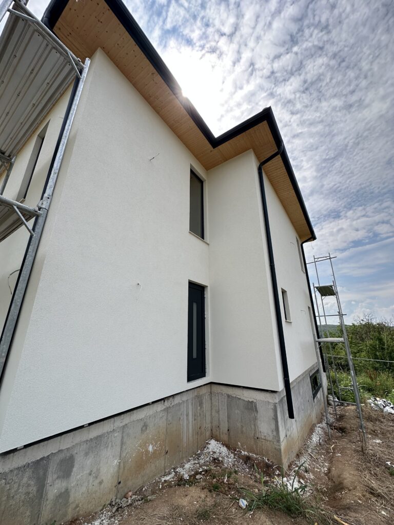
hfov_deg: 85.7
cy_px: 262
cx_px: 197
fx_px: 212
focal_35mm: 14
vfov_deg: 102.1
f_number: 2.2
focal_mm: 2.22
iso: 50
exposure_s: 1/1595
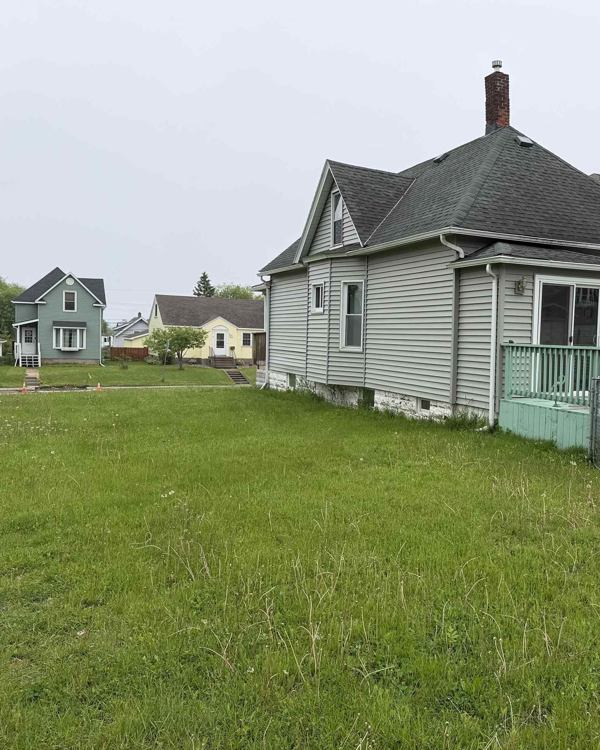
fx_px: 710
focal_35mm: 32
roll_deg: -1.9
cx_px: 444
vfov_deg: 55.7
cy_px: 370
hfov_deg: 44.4
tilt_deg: -3.0
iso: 80
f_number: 1.78
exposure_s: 1/2053
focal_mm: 6.76
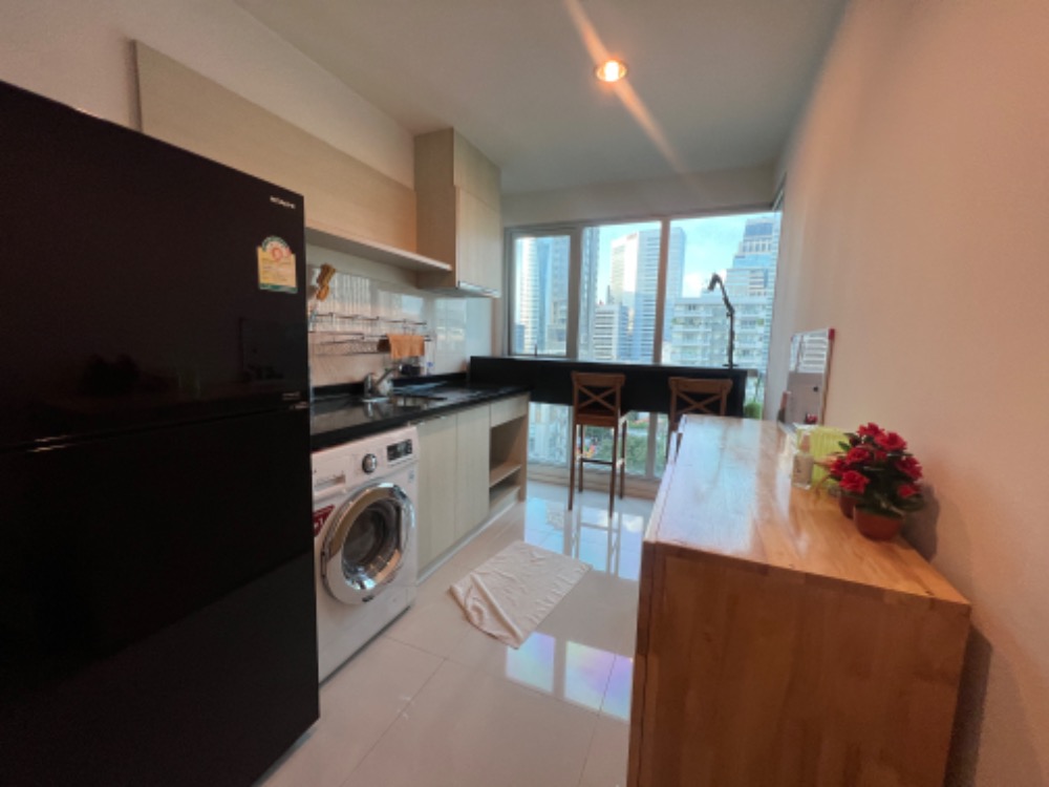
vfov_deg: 89.9
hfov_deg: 106.2
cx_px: 524
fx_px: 394
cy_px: 394
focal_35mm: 13
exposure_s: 1/100
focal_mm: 1.57
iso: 80
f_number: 1.8
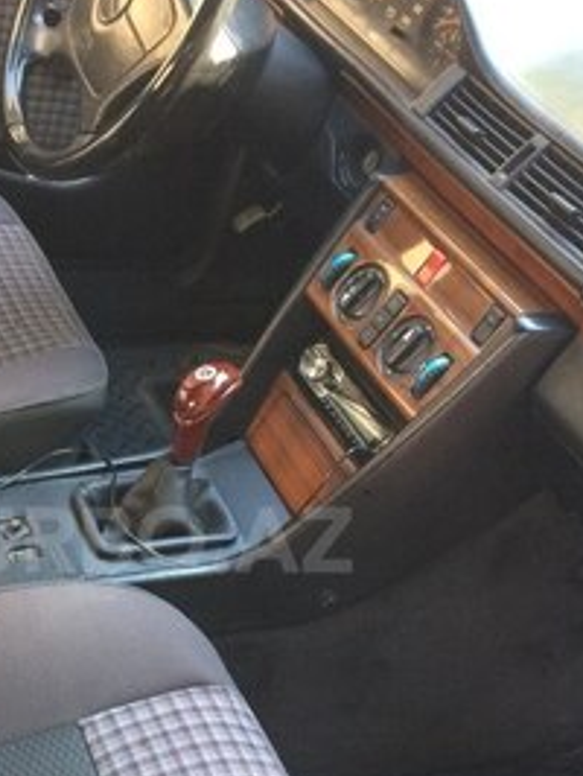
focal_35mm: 54
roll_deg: -14.8
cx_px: 128
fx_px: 1211
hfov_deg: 26.6
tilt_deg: -39.2
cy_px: 540
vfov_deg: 35.0
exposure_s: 1/33
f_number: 2.2
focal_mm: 4.15
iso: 160
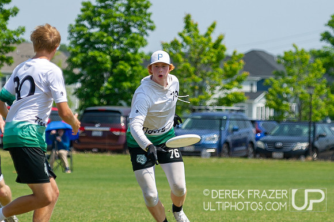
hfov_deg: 5.9
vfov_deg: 4.0
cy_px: 109
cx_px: 148
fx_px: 3220
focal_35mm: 347
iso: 200
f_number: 4
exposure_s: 1/2000
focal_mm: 140
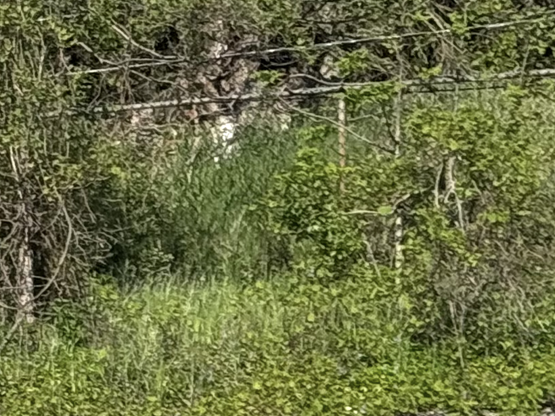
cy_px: 985
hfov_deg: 7.8
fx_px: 3784
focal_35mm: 236
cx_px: -757
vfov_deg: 6.0
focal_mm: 6.76
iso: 64
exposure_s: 1/5376
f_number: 1.78
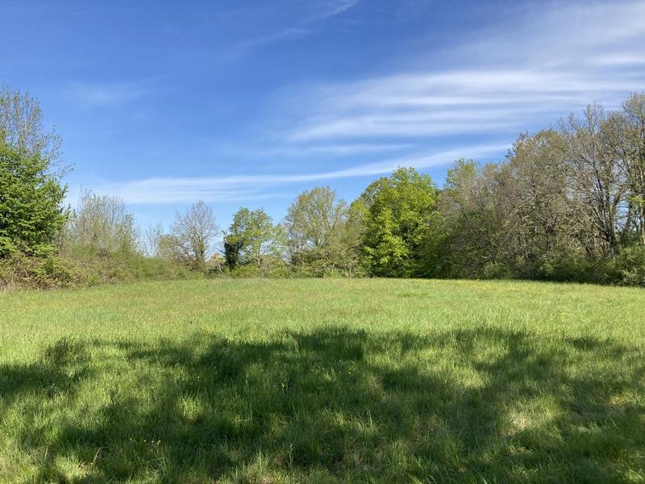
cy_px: 242
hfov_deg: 63.4
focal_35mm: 28
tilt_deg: +4.4
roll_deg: -1.6
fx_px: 522
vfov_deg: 49.7
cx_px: 322
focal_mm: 3.99
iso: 20
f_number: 1.8
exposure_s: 1/1715
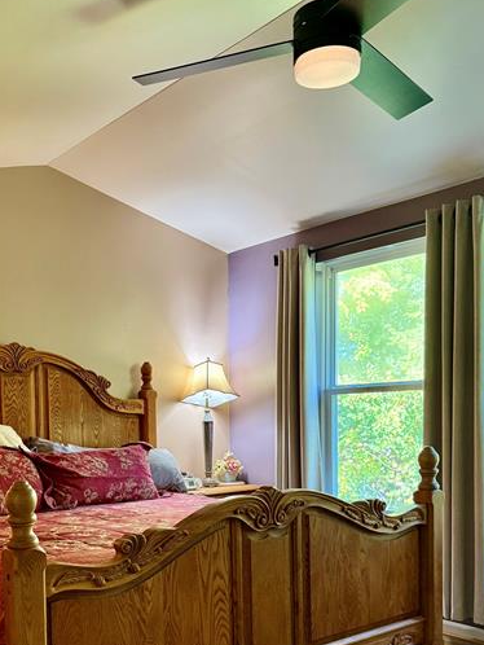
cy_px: 457
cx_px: 163
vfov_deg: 48.8
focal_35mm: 37
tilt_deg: -3.0
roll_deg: +0.9
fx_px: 689
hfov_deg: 38.3
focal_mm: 6.76
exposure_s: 1/60
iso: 320
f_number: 1.78
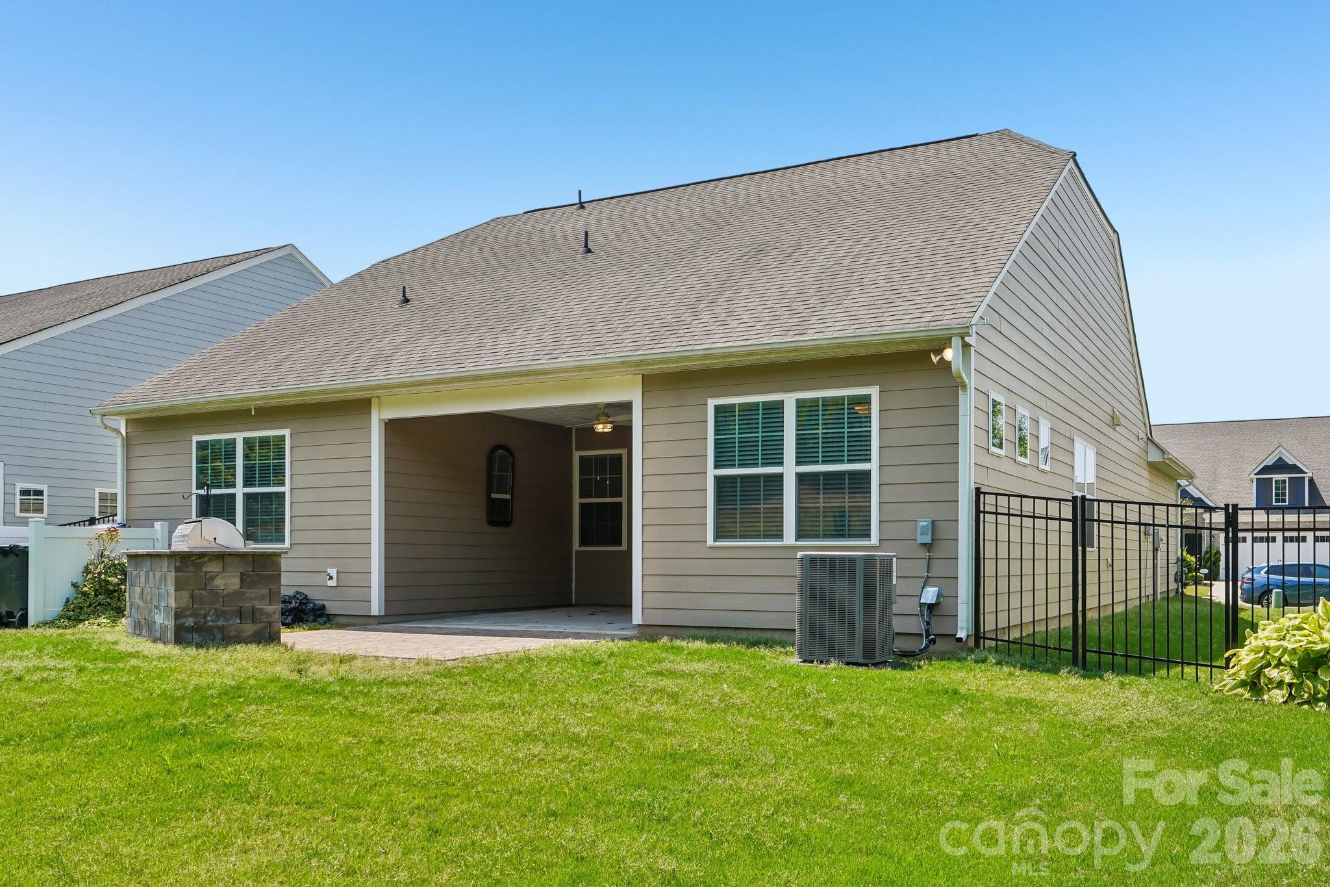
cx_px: 665
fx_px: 1108
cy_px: 444
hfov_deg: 61.9
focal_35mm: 30
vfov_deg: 43.6
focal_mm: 20
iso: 100
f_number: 8
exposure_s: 1/90
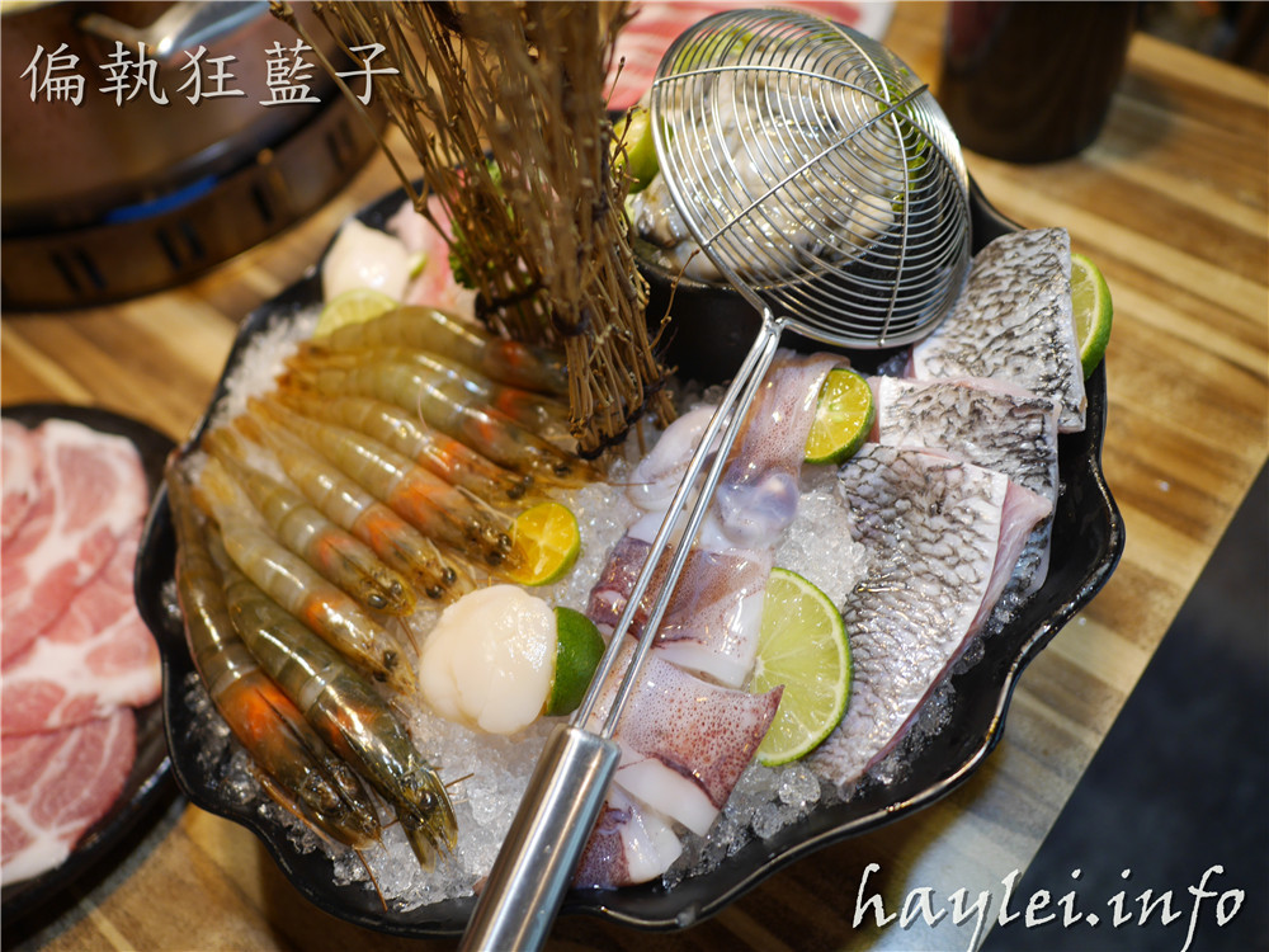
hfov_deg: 60.0
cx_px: 634
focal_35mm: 30
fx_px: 1100
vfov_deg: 46.8
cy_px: 476
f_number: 1.7
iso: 320
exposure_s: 1/60
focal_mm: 15
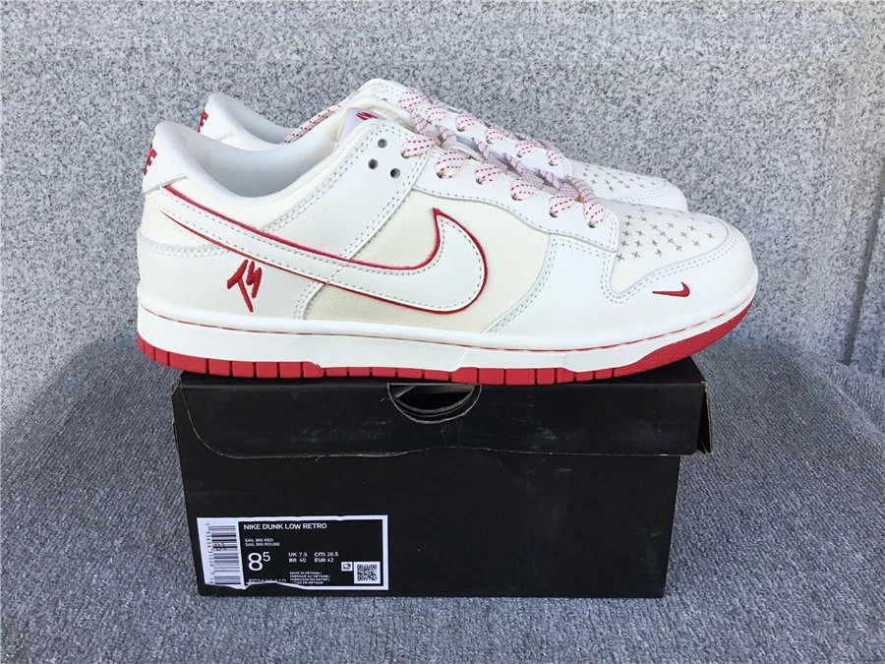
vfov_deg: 45.4
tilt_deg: -22.3
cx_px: 442
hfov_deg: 58.4
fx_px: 793
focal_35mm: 31
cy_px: 332
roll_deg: +0.6
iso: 25
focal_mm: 3.3
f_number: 2.4
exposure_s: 1/177
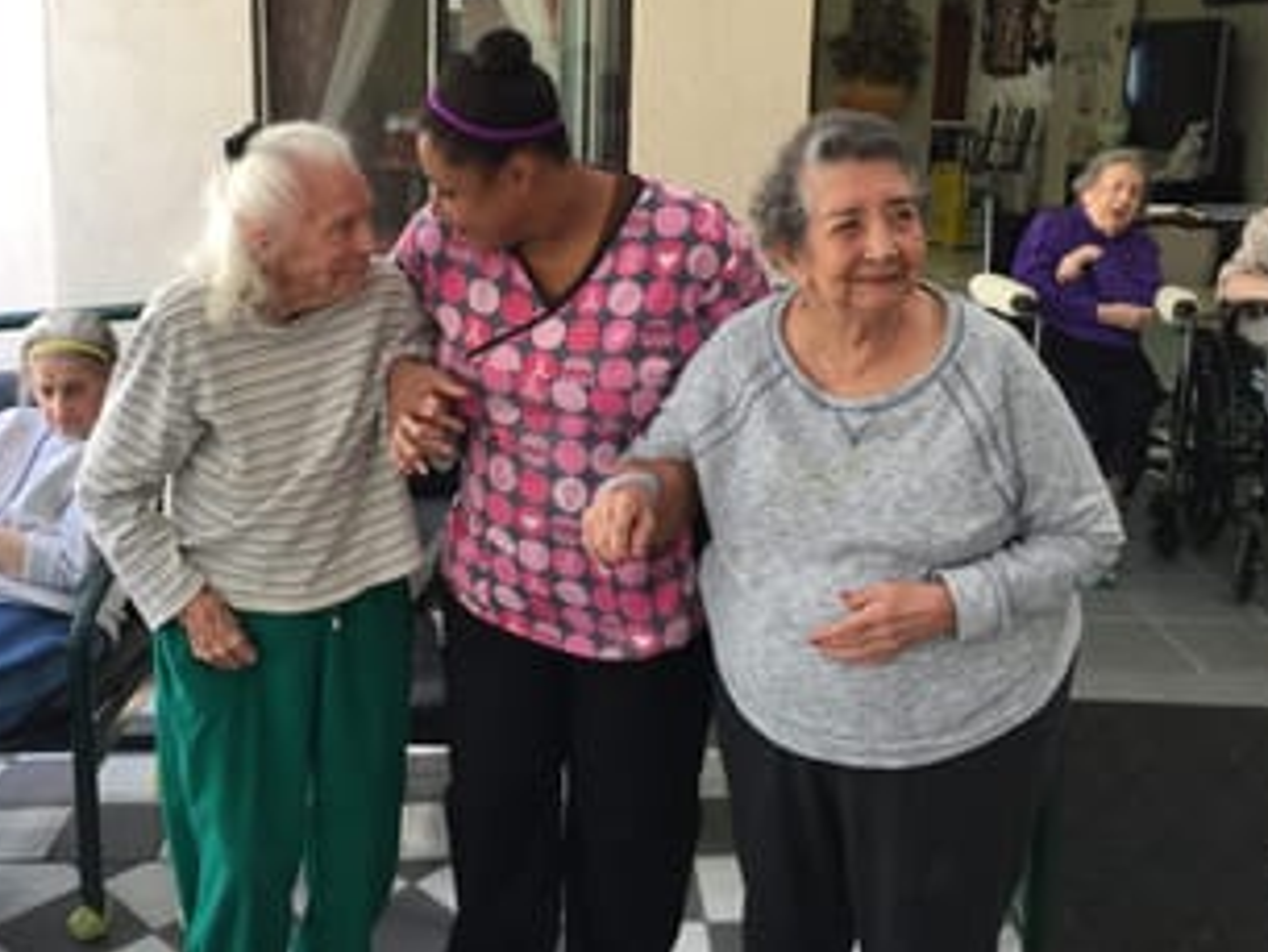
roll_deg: -1.1
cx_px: 565
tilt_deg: -12.0
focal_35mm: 38
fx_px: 1393
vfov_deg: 37.4
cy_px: 333
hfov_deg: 48.9
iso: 32
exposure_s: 1/40
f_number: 2.2
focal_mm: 4.15
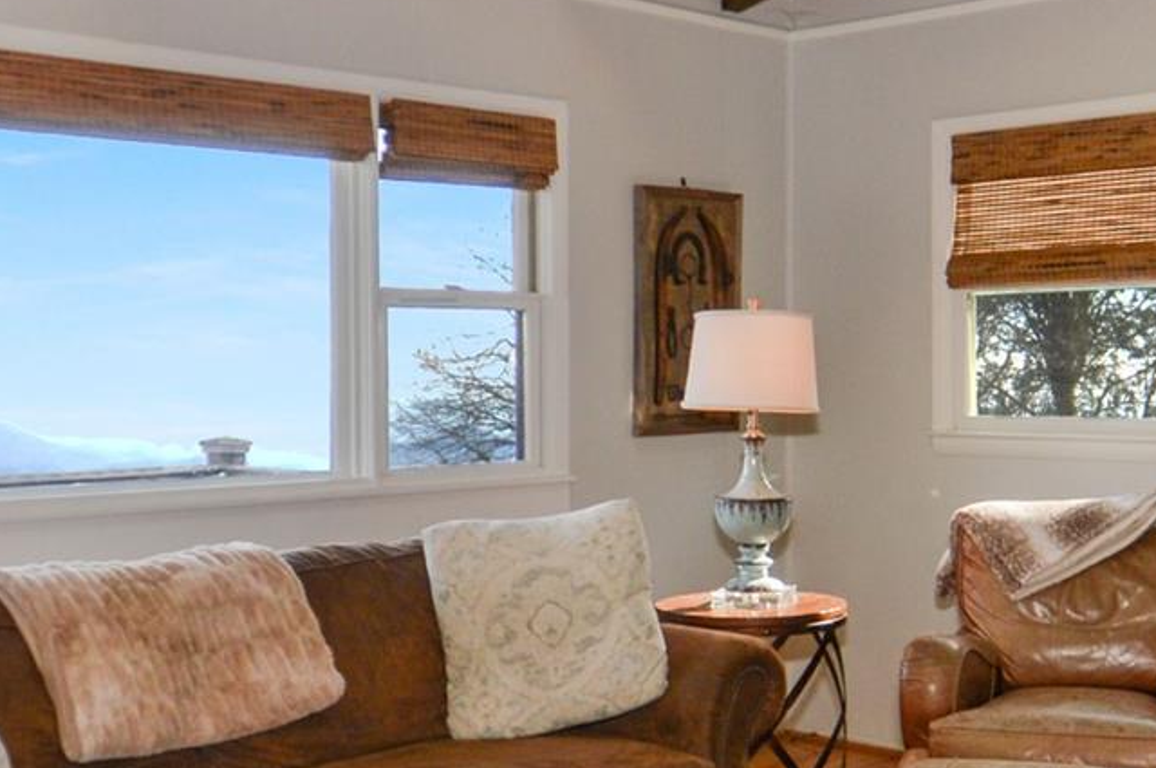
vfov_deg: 27.8
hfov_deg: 40.6
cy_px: 538
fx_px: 1539
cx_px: 773
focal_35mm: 48
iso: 100
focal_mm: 10
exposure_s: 1/60
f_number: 6.3
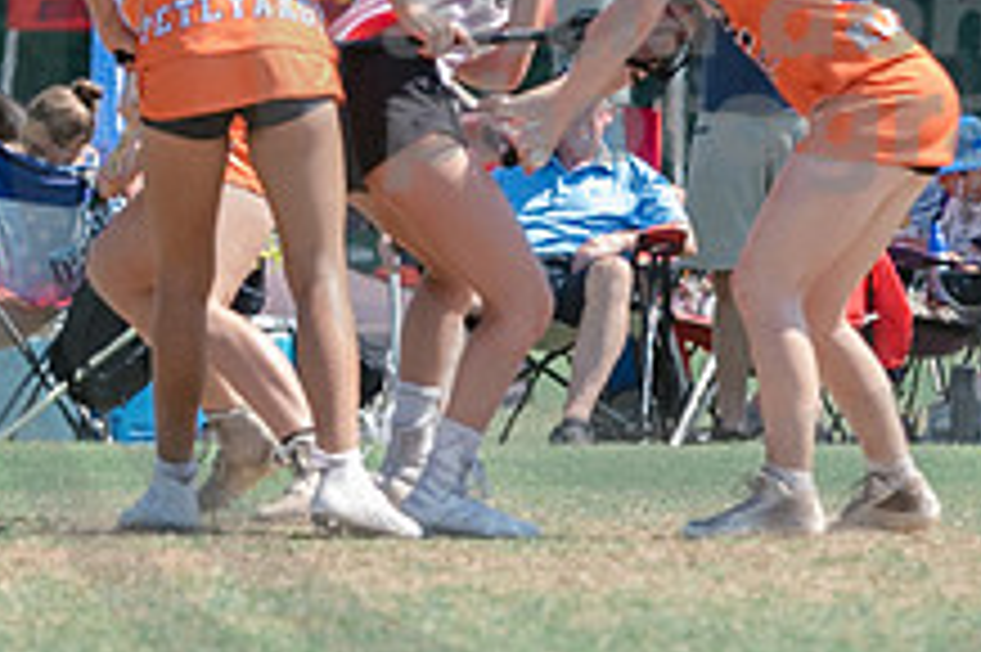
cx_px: -236
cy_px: 848
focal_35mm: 1316
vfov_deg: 1.0
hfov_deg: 1.6
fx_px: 35833
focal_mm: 185
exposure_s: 1/1600
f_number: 5
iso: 400
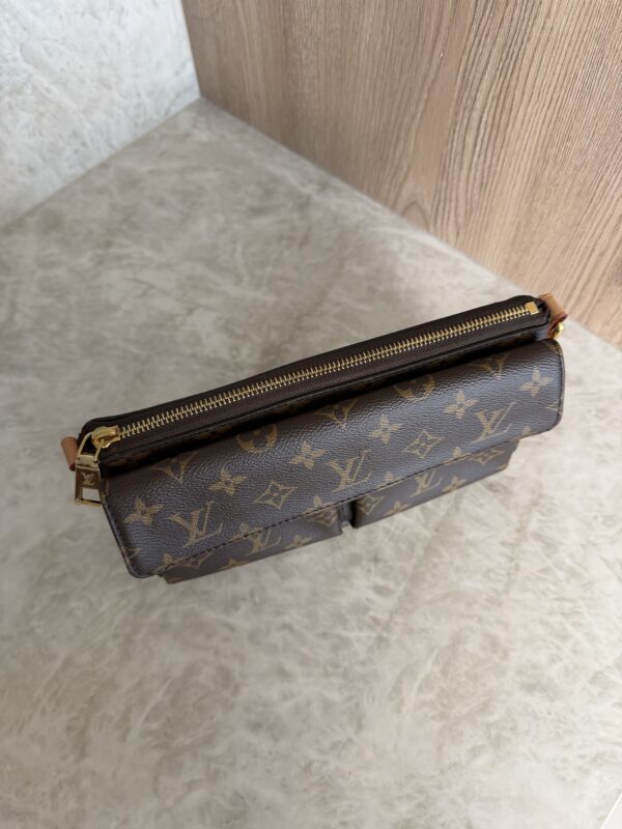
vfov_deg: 71.6
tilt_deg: -61.4
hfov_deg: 56.8
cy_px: 414
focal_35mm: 24
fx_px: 575
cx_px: 311
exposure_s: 1/120
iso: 200
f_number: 1.78
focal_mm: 6.76
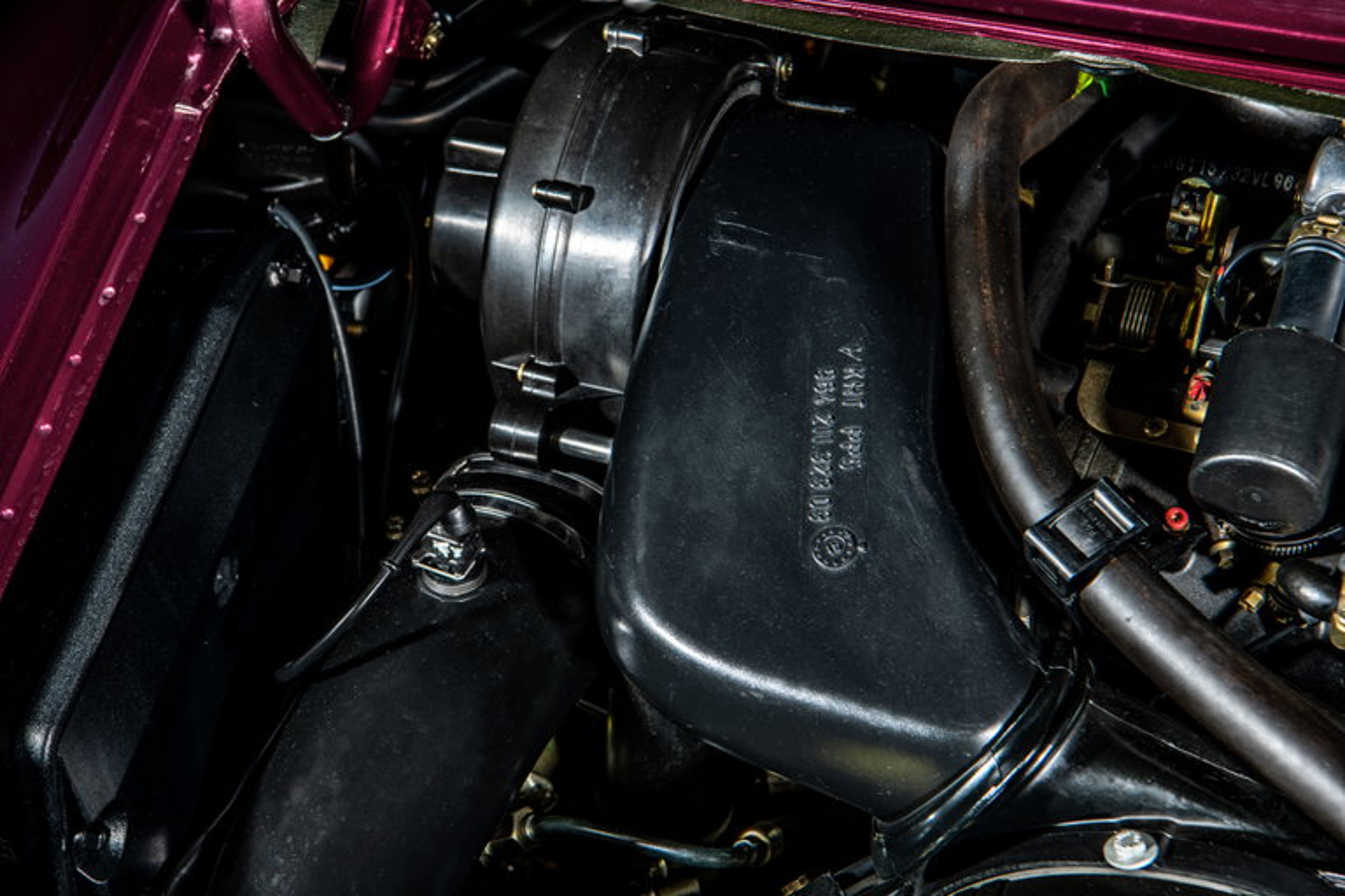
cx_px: 672
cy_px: 448
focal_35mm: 70
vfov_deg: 19.5
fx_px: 2615
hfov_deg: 28.8
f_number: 10
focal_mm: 70
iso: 160
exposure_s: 1/100
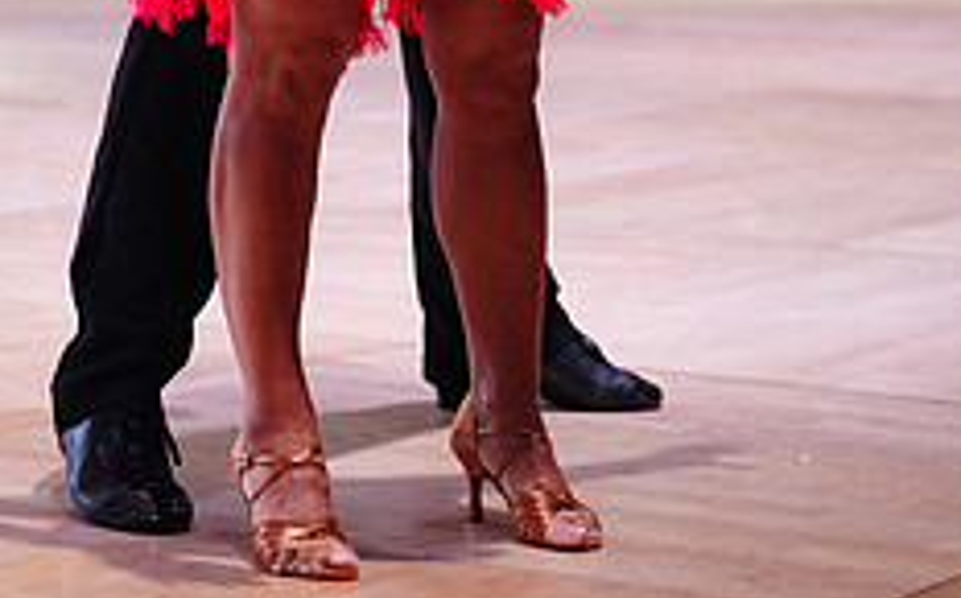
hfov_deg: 11.8
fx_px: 4656
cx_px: 431
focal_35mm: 178
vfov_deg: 7.2
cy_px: -351
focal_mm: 70
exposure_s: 1/320
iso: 2000
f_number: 2.8
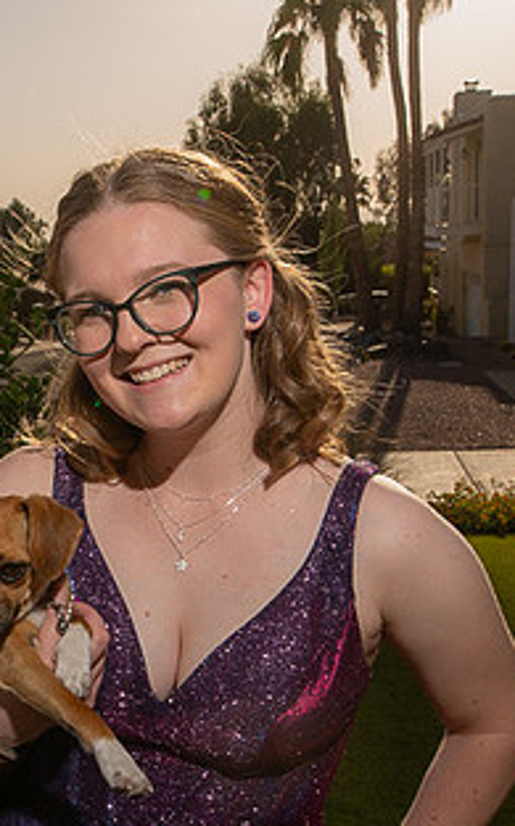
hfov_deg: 20.8
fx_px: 1373
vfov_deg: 33.4
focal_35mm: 61
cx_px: 44
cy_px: 513
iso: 100
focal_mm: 20
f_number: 13
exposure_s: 1/200
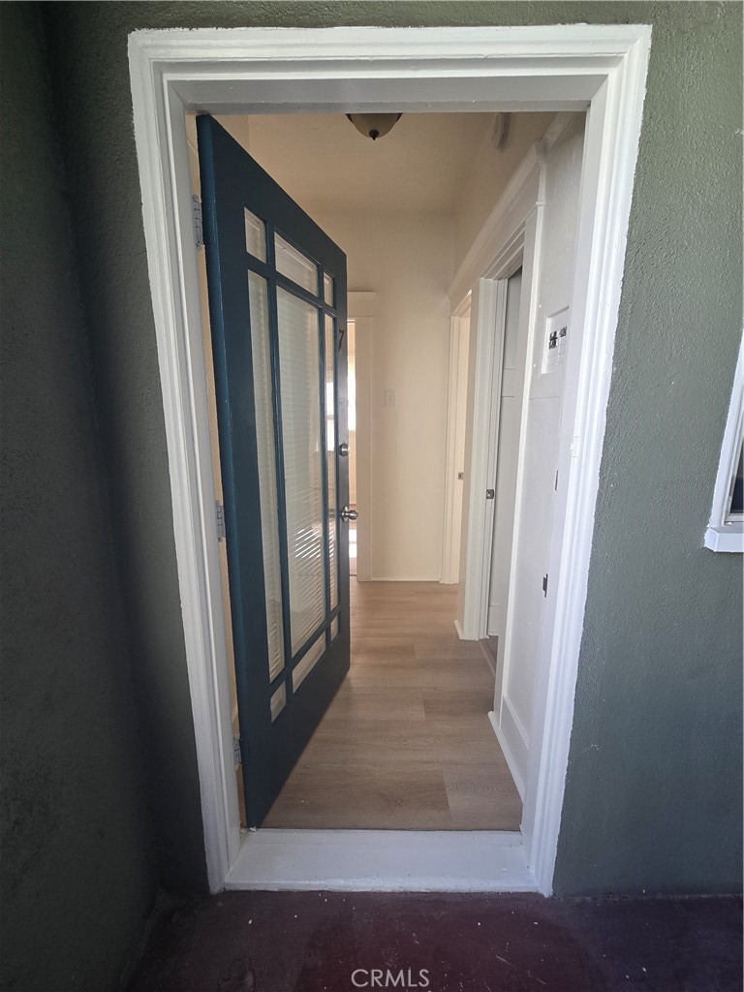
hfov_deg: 89.9
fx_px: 373
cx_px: 372
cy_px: 496
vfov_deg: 106.2
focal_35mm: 13
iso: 80
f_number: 2.2
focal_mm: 2.2
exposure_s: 1/120
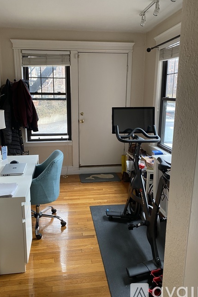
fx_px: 231
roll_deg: -0.4
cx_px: 90
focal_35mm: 28
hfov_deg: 46.3
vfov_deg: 65.5
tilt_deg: -12.0
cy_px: 148
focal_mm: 4.25
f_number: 1.8
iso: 125
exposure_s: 1/60
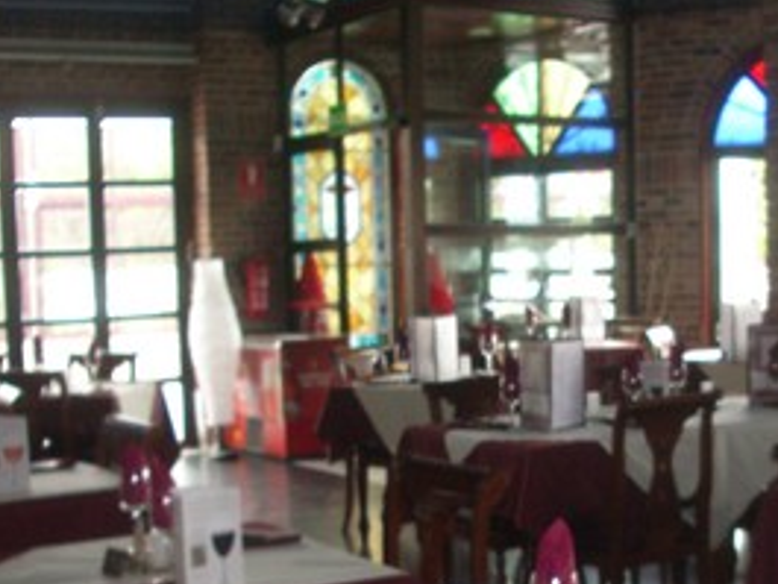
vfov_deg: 21.9
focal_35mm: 66
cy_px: 492
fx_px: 1484
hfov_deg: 29.1
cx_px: 534
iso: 200
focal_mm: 5.8
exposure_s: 1/60
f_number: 2.6
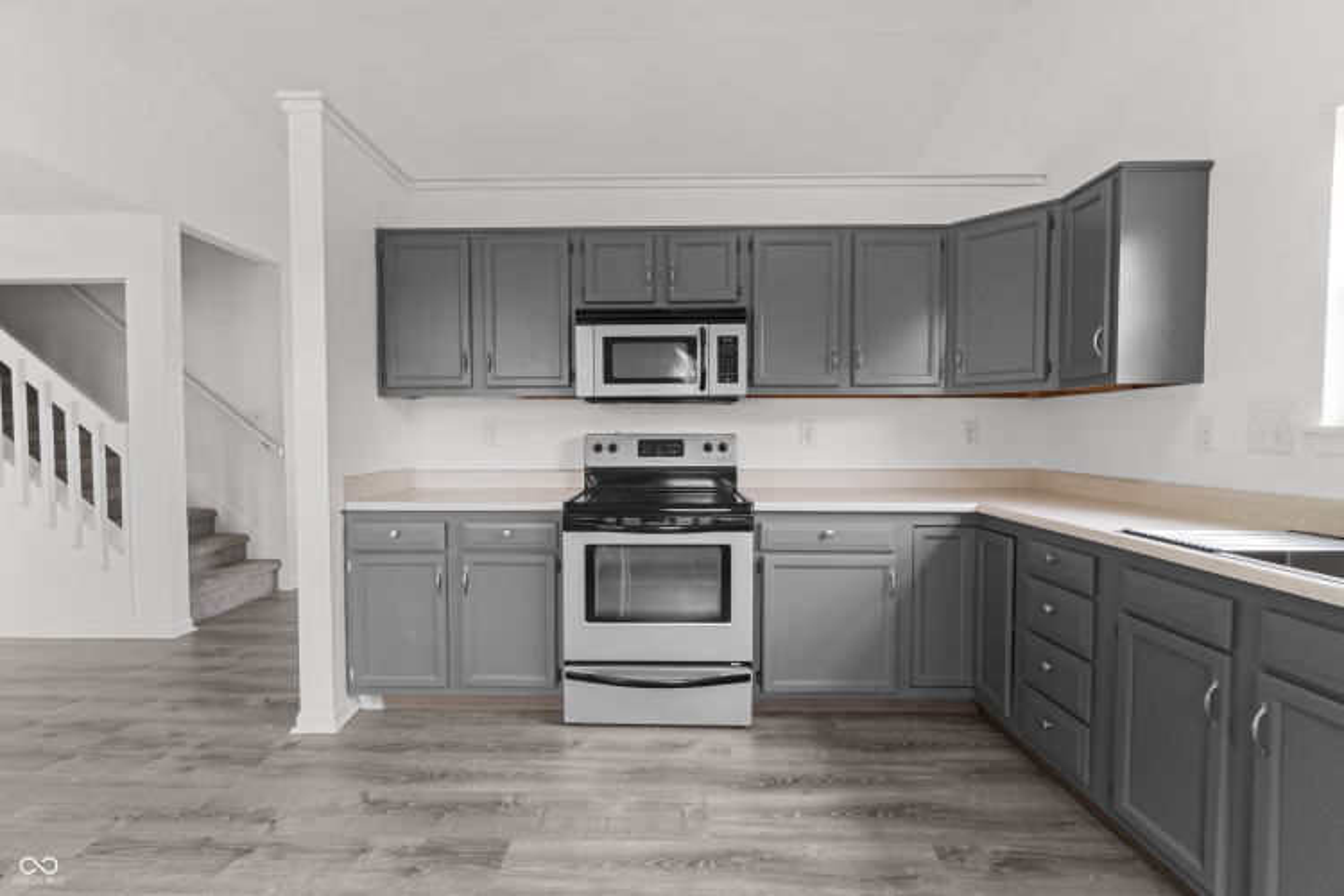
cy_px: 448
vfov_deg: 77.3
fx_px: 560
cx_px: 672
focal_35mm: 15
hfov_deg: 100.4
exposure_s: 1/13
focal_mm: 10
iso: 250
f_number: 9
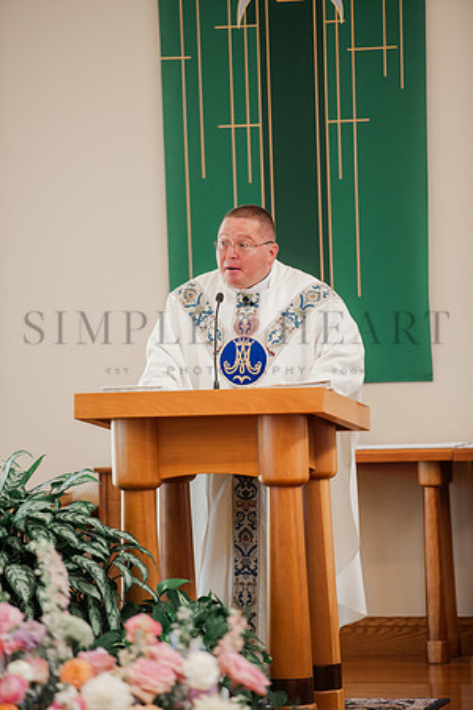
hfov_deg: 6.9
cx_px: 236
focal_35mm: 200
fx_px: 3941
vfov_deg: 10.3
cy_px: 355
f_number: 2.8
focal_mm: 200
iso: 400
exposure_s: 1/160
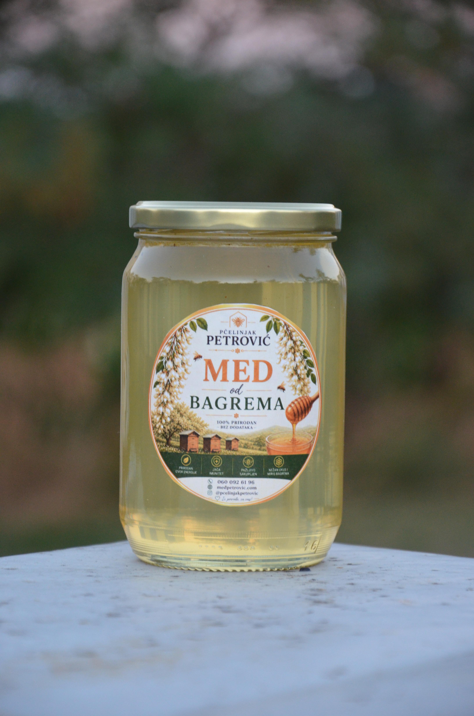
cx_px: 237
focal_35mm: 158
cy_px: 358
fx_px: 3124
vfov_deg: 13.1
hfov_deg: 8.7
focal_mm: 105
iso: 1600
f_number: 5.6
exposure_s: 1/100
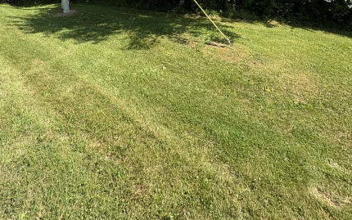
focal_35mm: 23
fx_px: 221
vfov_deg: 44.6
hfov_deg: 76.8
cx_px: 154
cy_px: -3
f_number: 2.2
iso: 40
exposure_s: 1/425
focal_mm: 2.22
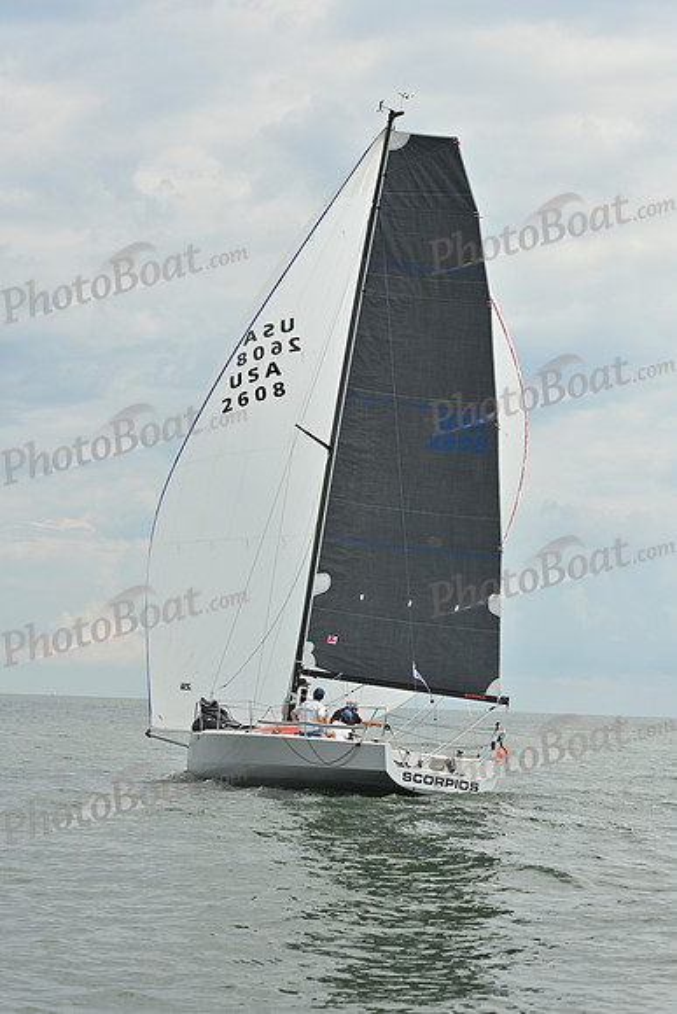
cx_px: 338
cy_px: 507
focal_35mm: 95
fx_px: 2678
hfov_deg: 14.4
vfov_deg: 21.5
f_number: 9
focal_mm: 95
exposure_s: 1/1250
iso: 320
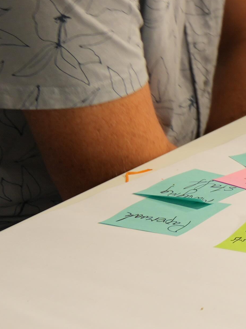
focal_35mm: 160
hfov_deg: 8.4
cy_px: -128
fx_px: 1516
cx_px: 608
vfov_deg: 11.9
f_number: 2.8
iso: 200
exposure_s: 1/60
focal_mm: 22
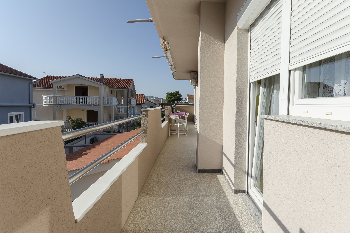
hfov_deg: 92.9
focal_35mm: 17
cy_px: 107
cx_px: 194
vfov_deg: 70.3
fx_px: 165
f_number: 8
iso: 100
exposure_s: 1/400
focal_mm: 10
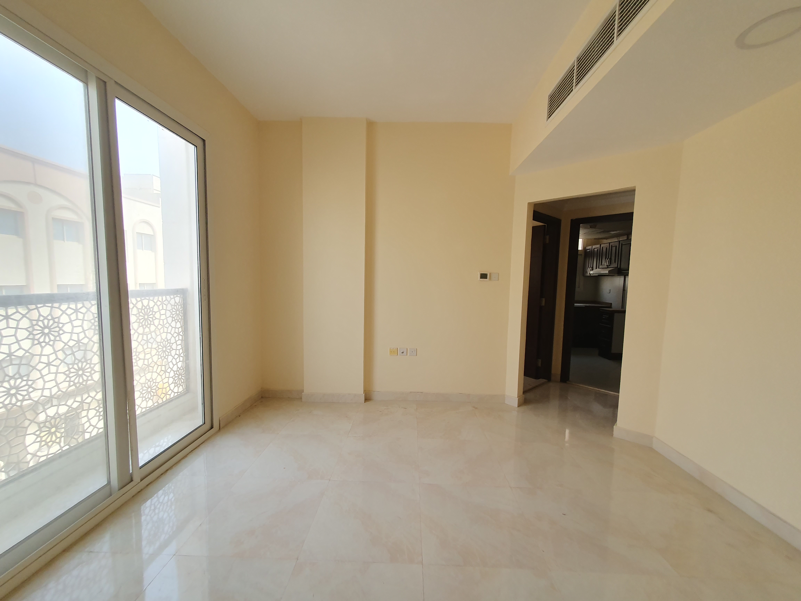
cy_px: 300
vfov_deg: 89.9
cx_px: 400
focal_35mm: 13
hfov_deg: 106.2
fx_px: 301
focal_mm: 1.8
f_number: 2.2
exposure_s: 1/60
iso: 125
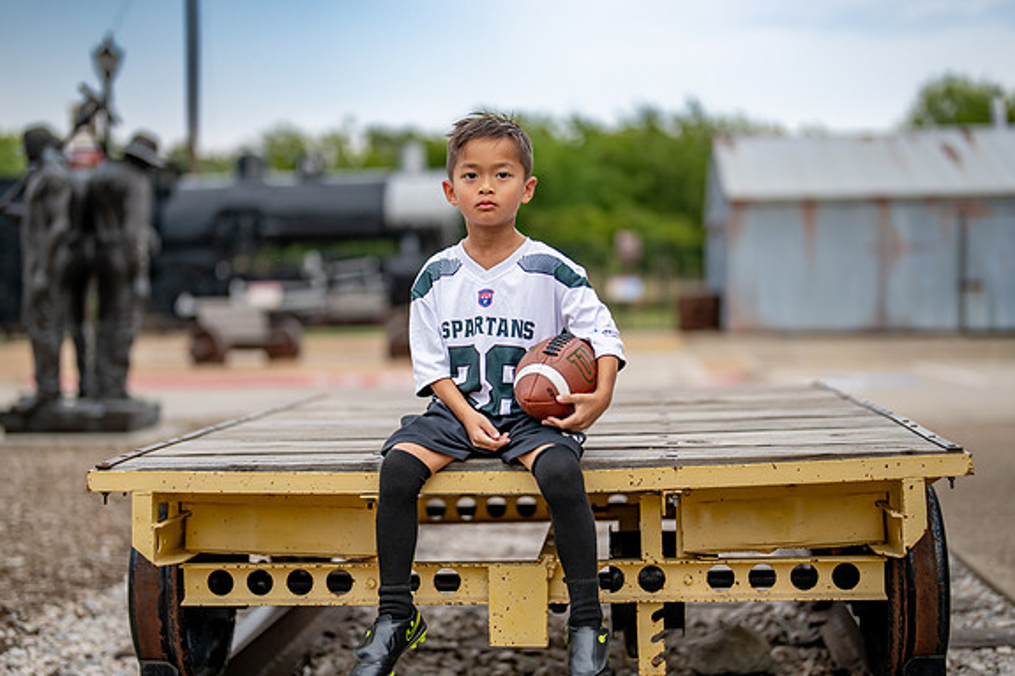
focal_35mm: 58
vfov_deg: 23.4
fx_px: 1635
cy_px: 358
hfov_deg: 34.5
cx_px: 494
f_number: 1.2
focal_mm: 50
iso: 250
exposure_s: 1/2000
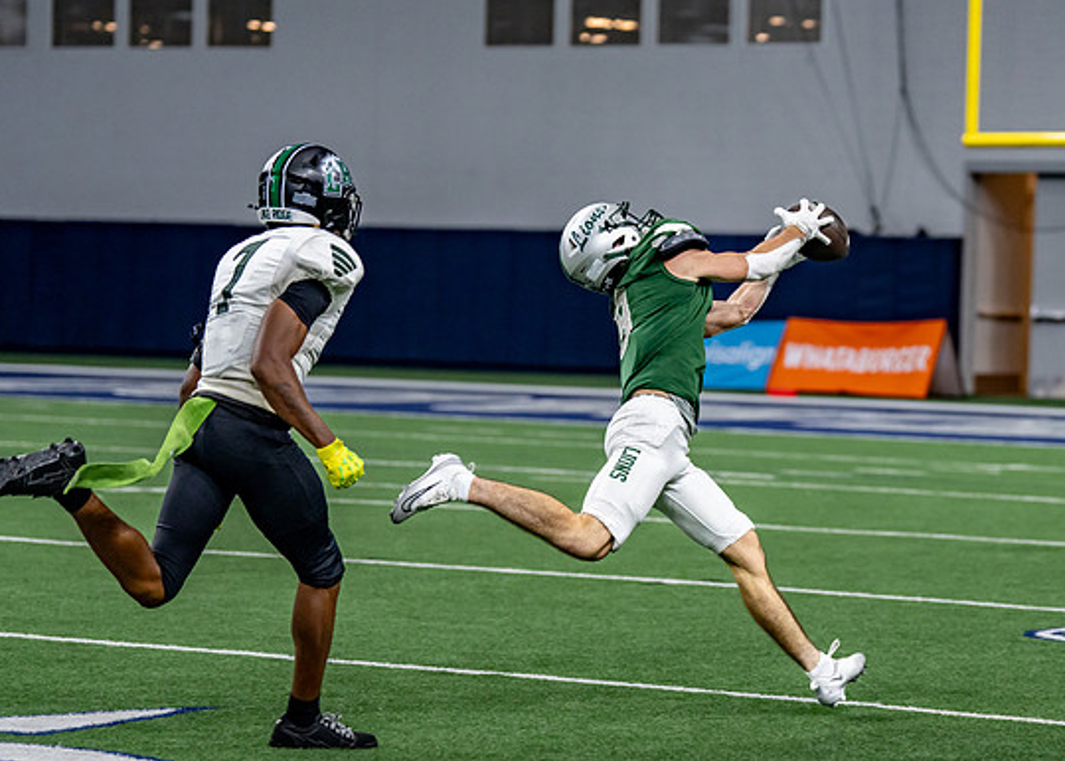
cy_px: 353
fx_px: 5142
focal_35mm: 170
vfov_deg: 8.5
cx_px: 714
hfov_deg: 11.8
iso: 1250
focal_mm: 113
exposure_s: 1/1000
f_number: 2.8
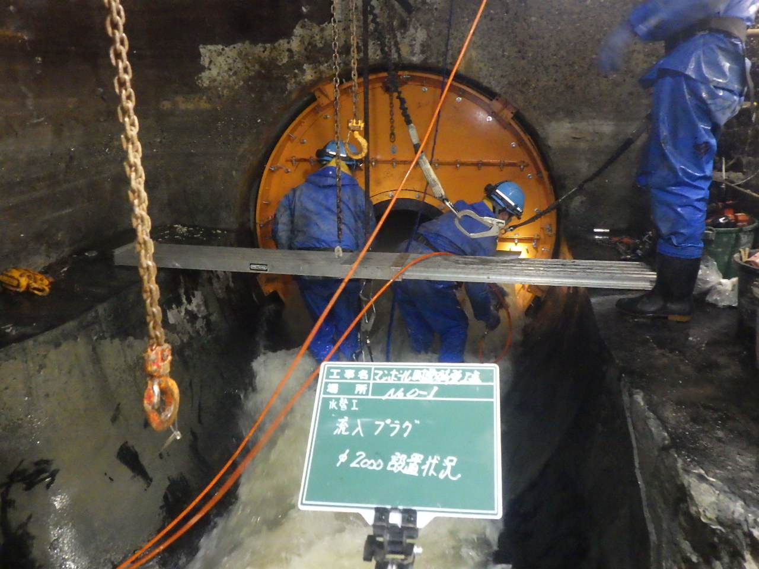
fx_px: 614
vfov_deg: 49.7
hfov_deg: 63.4
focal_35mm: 28
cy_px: 284
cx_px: 380
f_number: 3.5
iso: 1600
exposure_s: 1/60
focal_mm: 5
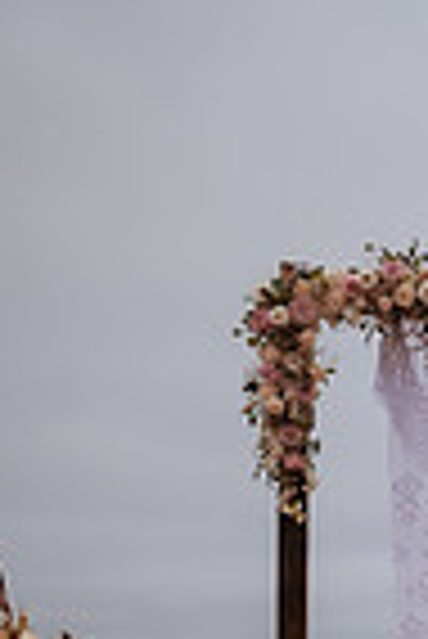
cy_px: 572
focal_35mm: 144
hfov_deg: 8.1
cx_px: 1293
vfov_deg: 14.1
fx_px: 2562
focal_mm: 35
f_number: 1.4
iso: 500
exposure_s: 1/5000
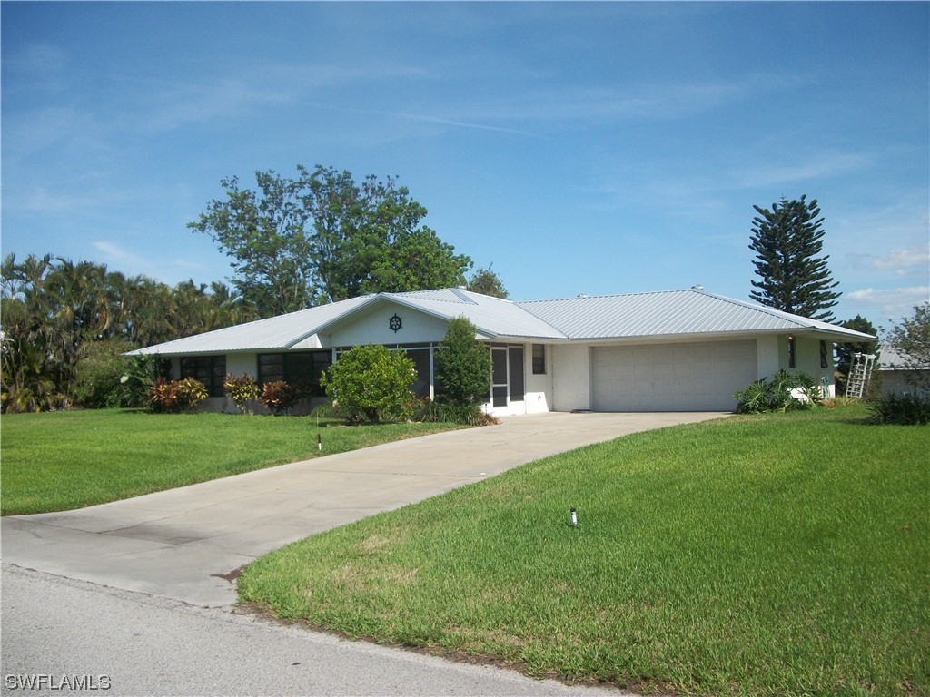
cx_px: 465
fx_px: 860
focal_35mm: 32
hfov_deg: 56.8
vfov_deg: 44.2
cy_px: 348
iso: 80
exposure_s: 1/250
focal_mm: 5.7
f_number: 8.8
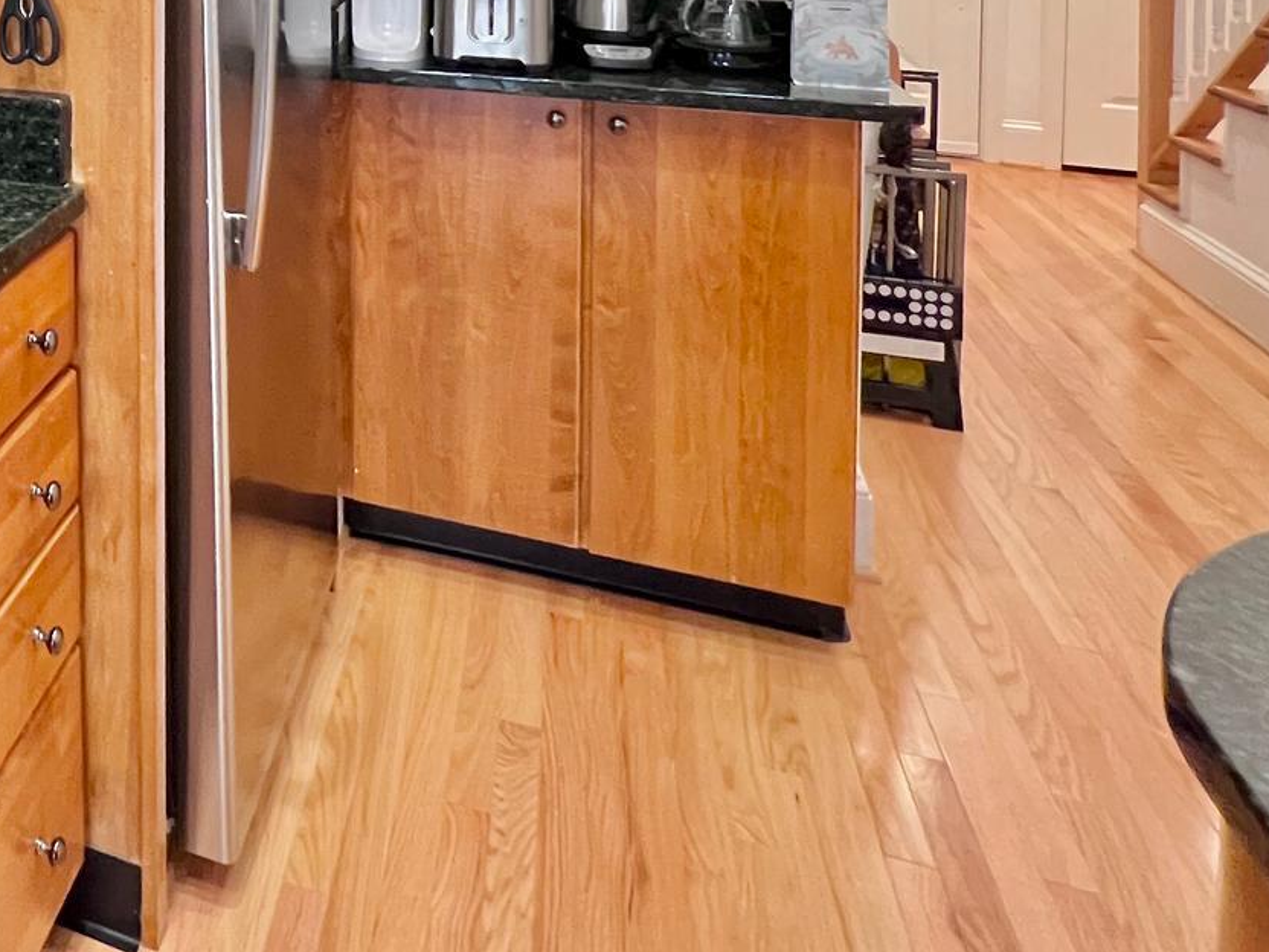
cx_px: -9
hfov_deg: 47.0
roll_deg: -0.5
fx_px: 1173
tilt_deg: -2.8
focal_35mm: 32
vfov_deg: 36.5
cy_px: -122
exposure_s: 1/60
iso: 500
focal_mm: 1.57
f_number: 1.8
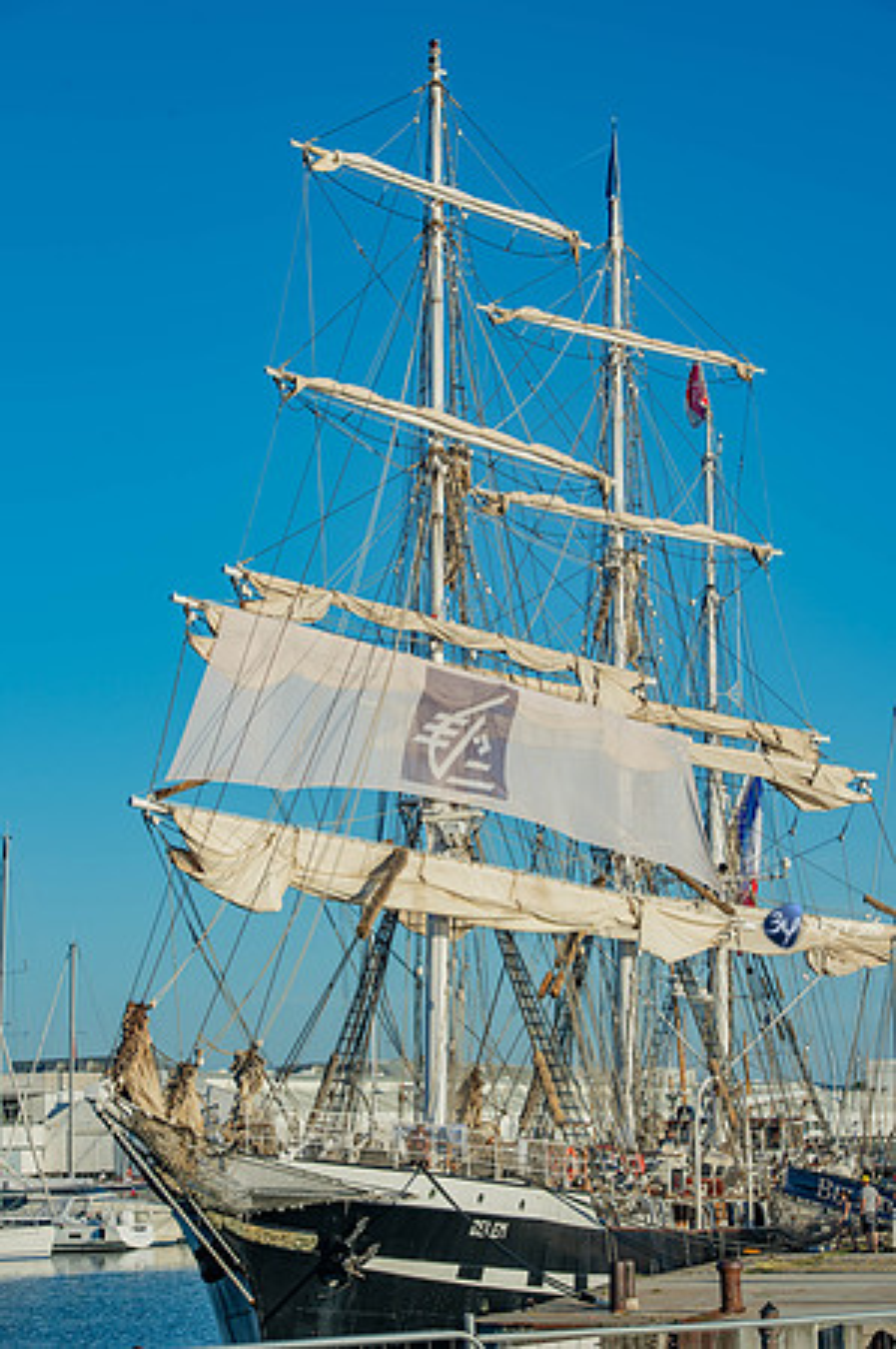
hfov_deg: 14.4
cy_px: 674
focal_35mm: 95
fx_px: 3555
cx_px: 448
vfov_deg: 21.5
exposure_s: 1/400
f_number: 10
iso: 100
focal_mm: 95
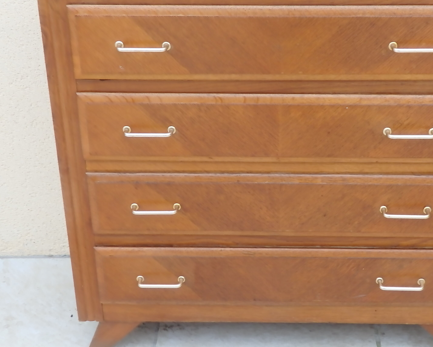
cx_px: 235
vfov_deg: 24.2
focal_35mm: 63
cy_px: 160
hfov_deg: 30.0
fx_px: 807
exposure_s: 1/40
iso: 400
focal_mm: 7.3
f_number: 3.7
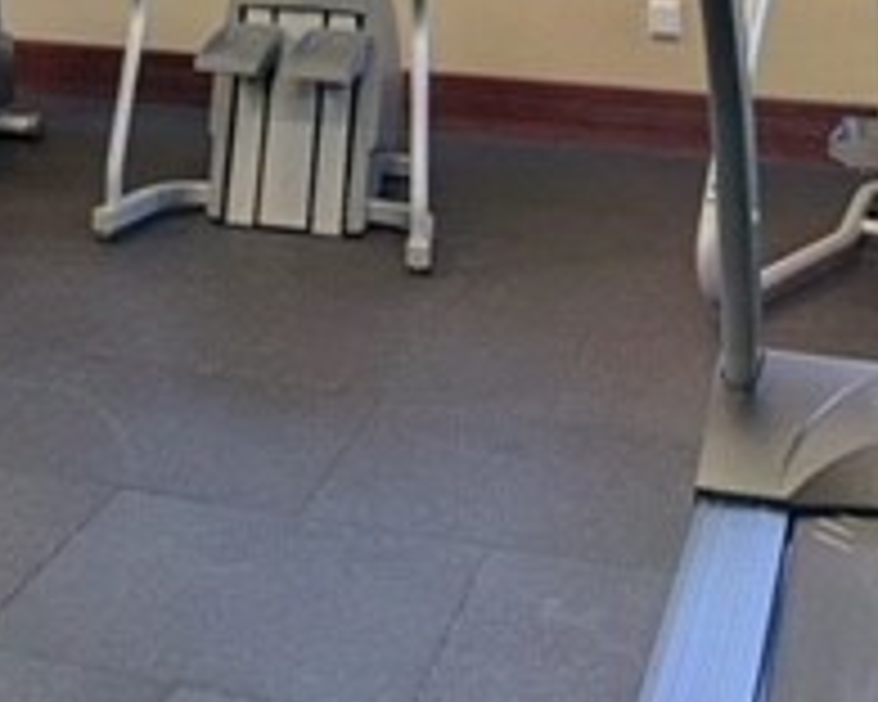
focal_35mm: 77
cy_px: -342
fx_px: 2001
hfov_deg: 23.8
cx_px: 14
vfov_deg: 17.9
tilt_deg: +0.6
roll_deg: -0.2
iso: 125
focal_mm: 6.76
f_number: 1.78
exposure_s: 1/120
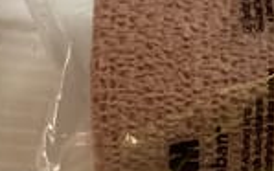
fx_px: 821
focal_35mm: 110
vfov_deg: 11.8
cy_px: 36
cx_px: 270
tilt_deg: -71.0
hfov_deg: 18.5
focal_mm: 3.3
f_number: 2.4
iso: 160
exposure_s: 1/50
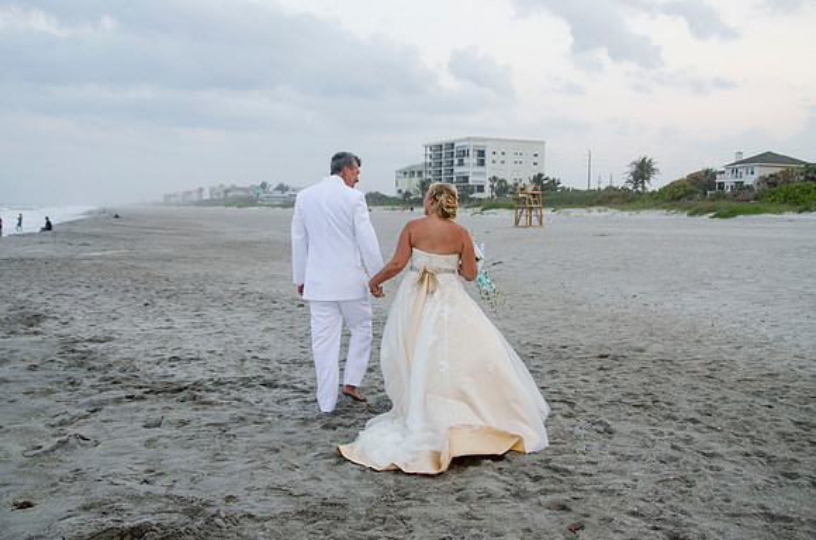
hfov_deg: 53.2
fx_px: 814
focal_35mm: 36
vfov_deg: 36.7
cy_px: 270
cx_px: 408
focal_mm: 24
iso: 200
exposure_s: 1/100
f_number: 5.6
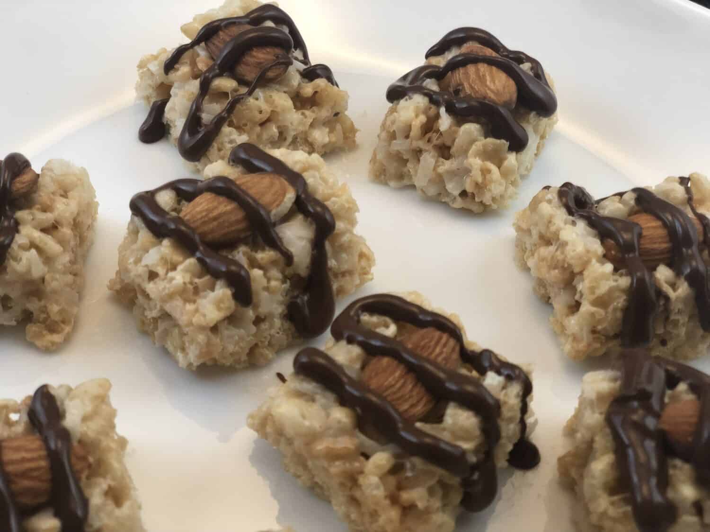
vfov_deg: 28.0
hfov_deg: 36.8
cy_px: 266
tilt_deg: -49.3
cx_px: 355
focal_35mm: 52
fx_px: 1067
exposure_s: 1/30
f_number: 2.4
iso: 100
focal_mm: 6
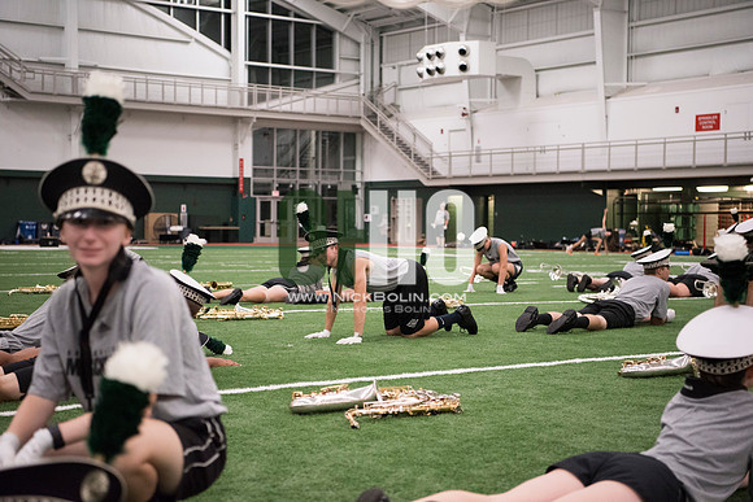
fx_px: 1297
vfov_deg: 21.9
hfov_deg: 32.4
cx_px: 376
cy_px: 251
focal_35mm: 62
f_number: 3.2
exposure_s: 1/320
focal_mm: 62
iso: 3200
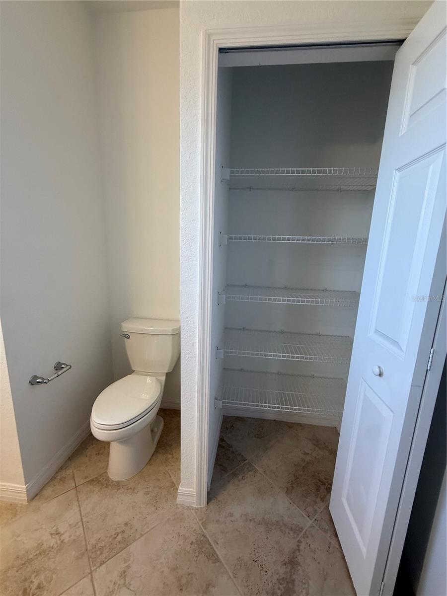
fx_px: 241
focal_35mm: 14
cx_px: 224
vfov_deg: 102.1
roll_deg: -3.9
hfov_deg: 85.7
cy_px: 298
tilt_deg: -10.0
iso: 250
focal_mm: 2.22
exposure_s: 1/120
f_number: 2.2
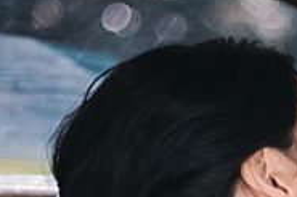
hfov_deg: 8.0
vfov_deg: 5.3
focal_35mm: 254
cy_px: 392
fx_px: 2094
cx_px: 417
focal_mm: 50
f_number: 1.4
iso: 640
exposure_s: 1/3200
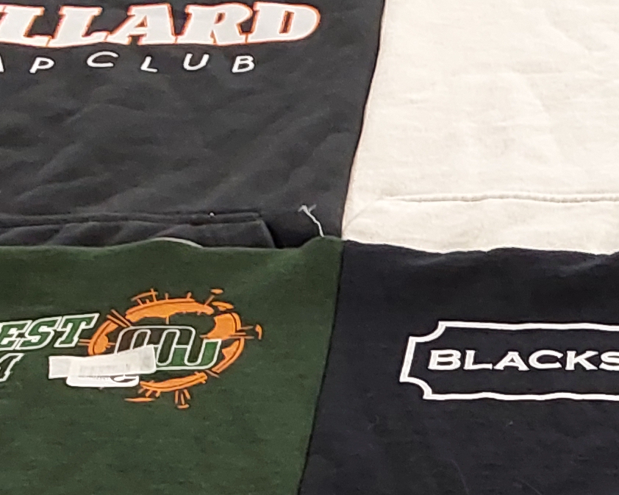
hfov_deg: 17.7
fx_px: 1941
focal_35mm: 106
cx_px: 606
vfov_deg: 14.4
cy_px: 455
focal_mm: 2.91
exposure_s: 1/60
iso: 200
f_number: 1.9
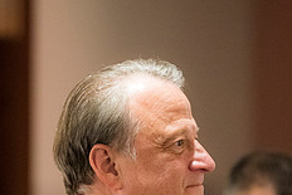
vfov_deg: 2.7
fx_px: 4090
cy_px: 170
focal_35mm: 504
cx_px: 185
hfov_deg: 4.1
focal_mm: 200
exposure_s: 1/125
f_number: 2.8
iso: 1600
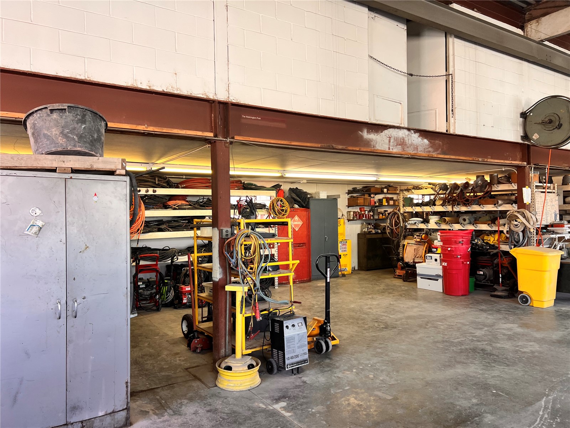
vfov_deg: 53.1
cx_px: 285
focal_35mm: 26
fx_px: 428
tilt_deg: +2.1
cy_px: 214
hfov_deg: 67.3
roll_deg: +0.8
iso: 80
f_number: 1.5
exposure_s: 1/120
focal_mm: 5.7
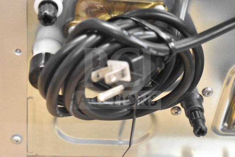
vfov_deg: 18.9
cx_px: 118
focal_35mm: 72
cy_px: 78
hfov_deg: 28.1
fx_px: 470
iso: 12800
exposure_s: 1/80
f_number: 5.3
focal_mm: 48
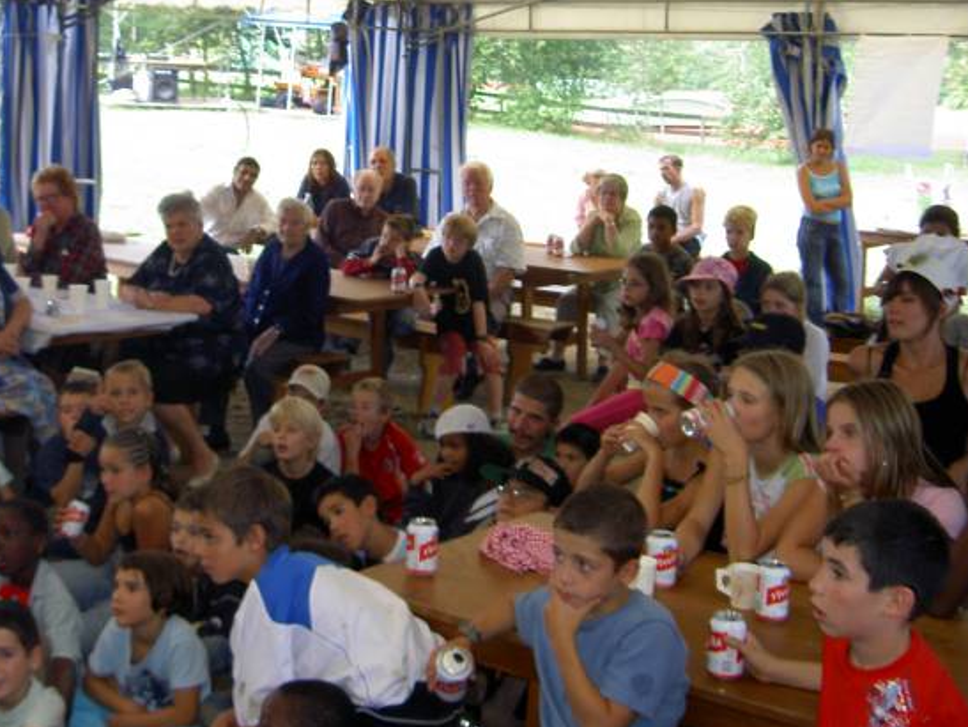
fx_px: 1595
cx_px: 317
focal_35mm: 57
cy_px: 218
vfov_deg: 25.5
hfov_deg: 33.4
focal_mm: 8
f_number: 2.8
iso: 100
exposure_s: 1/60
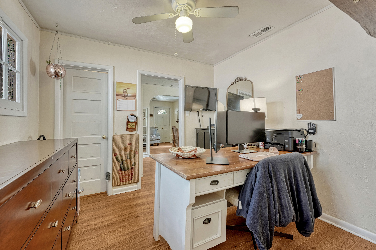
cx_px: 188
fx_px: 146
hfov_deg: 104.3
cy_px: 125
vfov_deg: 81.2
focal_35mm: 14
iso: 400
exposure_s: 1/30
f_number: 8
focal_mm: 14
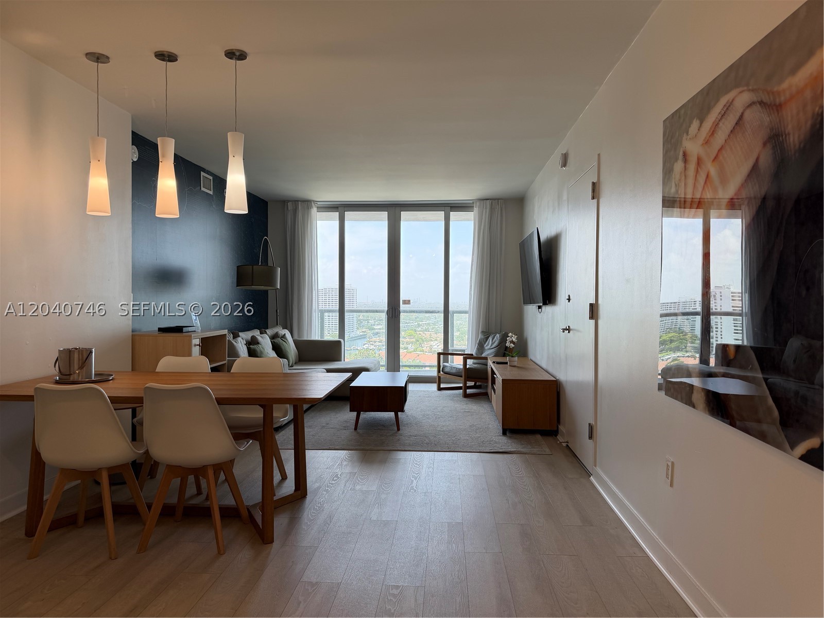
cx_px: 412
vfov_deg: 56.8
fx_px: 571
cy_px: 309
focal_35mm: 24
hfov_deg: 71.6
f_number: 1.78
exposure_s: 1/232
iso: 80
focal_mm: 6.76
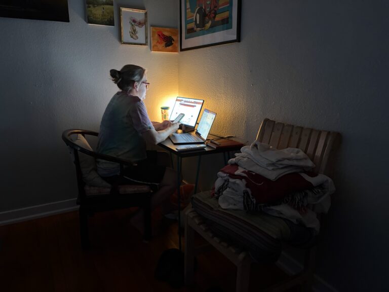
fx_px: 292
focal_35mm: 26
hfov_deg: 67.3
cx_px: 194
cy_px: 146
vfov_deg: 53.1
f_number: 1.6
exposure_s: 1/30
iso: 640
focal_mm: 5.96
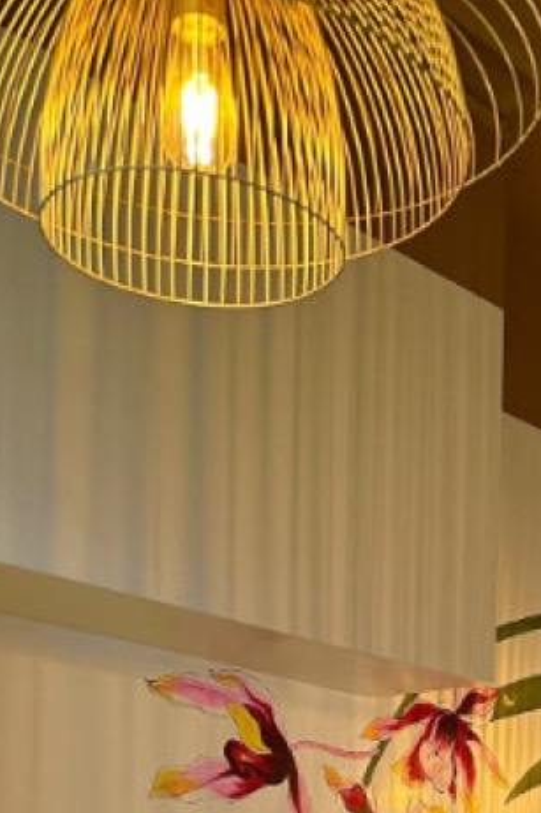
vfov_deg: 26.7
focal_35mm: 65
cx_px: 530
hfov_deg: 20.3
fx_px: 1466
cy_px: 1026
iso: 200
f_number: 1.8
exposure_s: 1/100
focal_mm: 6.9
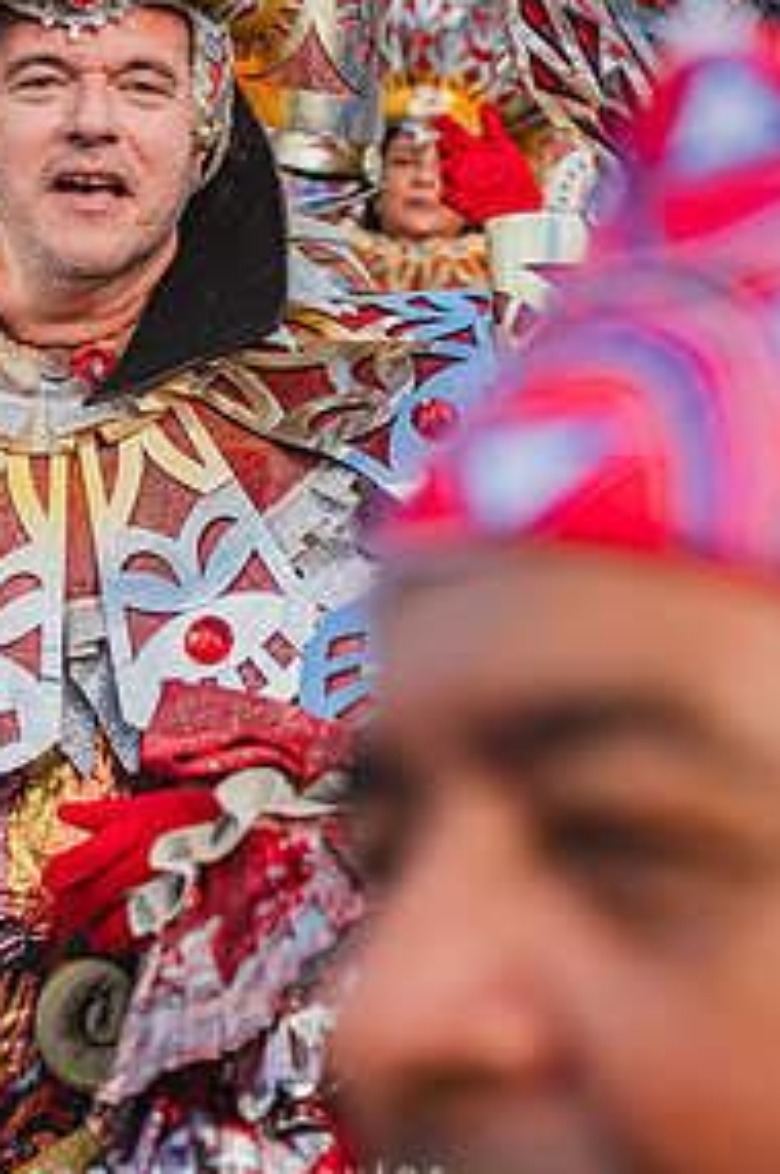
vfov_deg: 18.5
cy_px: 328
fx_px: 3583
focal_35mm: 110
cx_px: 228
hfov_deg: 12.4
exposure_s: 1/1600
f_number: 5.6
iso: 400
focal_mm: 70
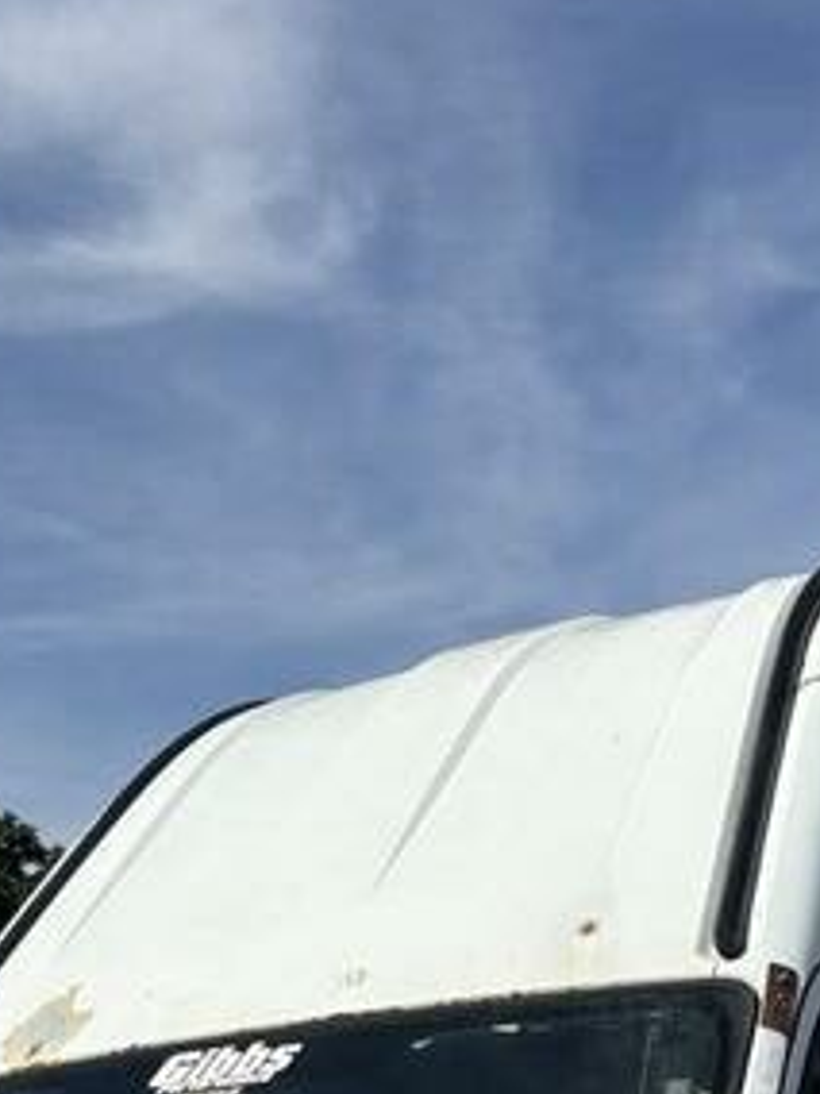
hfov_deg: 18.0
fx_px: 2590
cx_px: 435
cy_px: 1375
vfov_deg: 21.8
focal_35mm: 82
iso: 50
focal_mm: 5.96
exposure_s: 1/6993
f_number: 1.6
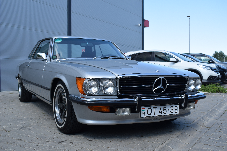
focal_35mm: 40
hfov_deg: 47.9
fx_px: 255
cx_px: 114
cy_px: 76
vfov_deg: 33.0
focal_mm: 27
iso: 200
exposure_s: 1/250
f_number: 8
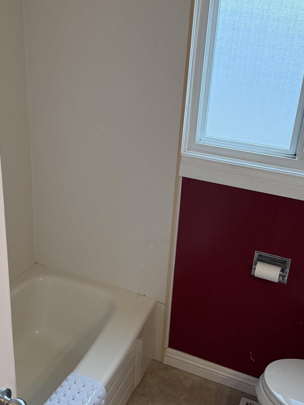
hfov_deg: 36.8
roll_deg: -3.6
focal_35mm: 39
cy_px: 191
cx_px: 141
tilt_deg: -21.7
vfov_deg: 47.8
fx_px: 457
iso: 200
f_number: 1.78
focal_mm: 6.76
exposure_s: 1/228
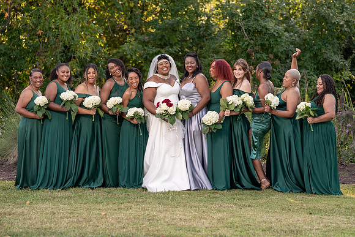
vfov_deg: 9.7
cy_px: 118
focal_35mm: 142
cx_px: 176
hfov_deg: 14.5
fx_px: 1396
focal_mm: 140
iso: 160
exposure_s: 1/200
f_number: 4
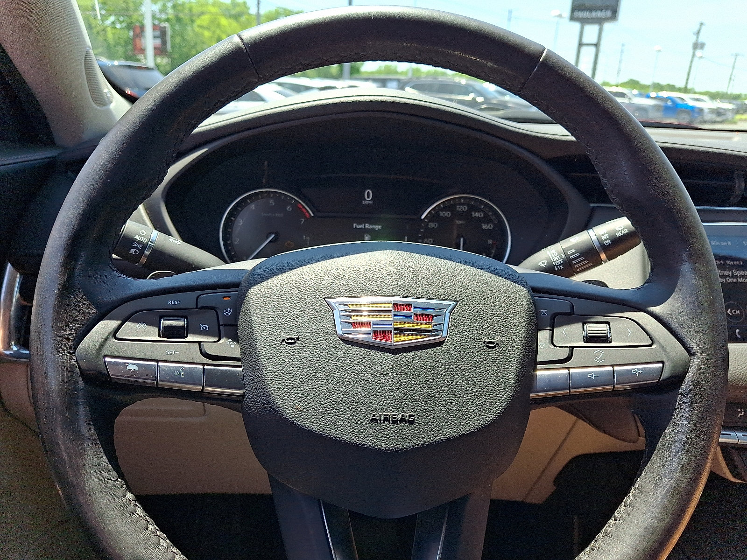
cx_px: 374
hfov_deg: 69.4
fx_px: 539
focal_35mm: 25
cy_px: 280
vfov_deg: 54.9
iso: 25
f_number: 1.8
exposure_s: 1/345
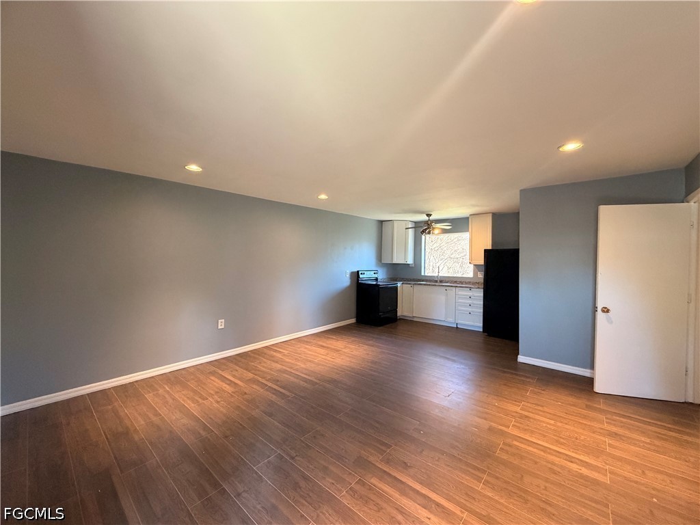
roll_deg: -0.3
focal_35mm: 14
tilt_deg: -0.9
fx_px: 283
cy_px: 262
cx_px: 350
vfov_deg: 85.7
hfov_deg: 102.1
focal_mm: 2.22
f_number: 2.2
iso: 500
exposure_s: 1/60
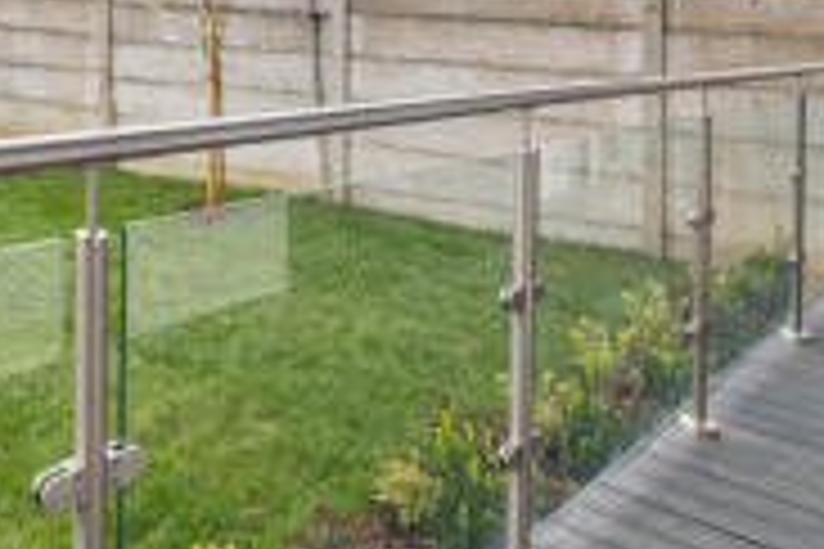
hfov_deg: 47.2
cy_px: 38
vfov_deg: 32.2
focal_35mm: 39
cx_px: 180
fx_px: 893
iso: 400
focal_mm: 10
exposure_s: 1/160
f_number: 5.6
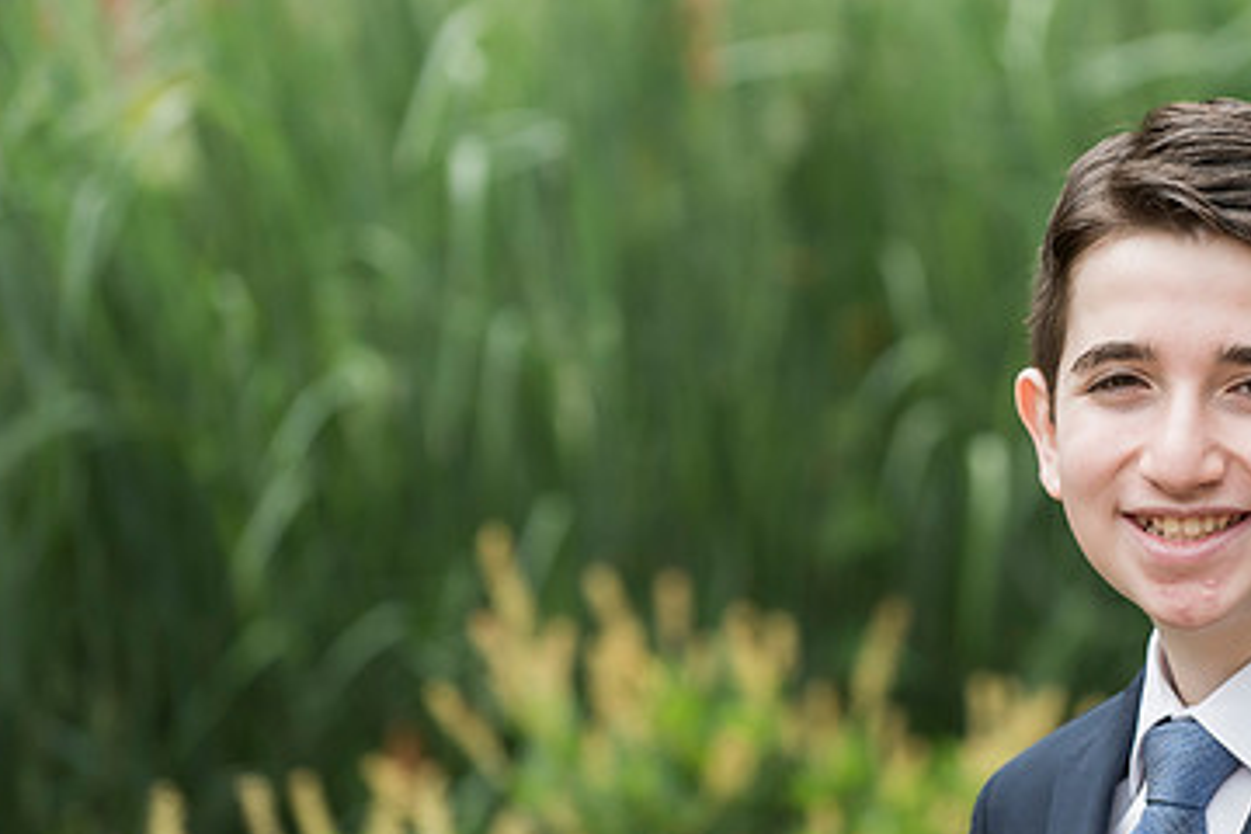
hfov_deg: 8.0
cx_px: 983
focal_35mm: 258
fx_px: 8965
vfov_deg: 5.3
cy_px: 447
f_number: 3.5
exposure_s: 1/500
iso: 400
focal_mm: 160
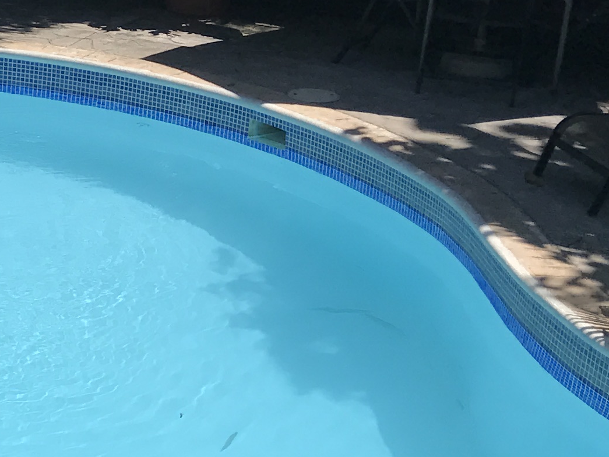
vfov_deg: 13.7
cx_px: -307
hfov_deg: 16.6
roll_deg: +0.5
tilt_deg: -18.8
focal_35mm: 108
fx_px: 1900
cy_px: 187
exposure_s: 1/4367
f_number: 1.8
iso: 20
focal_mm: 3.99
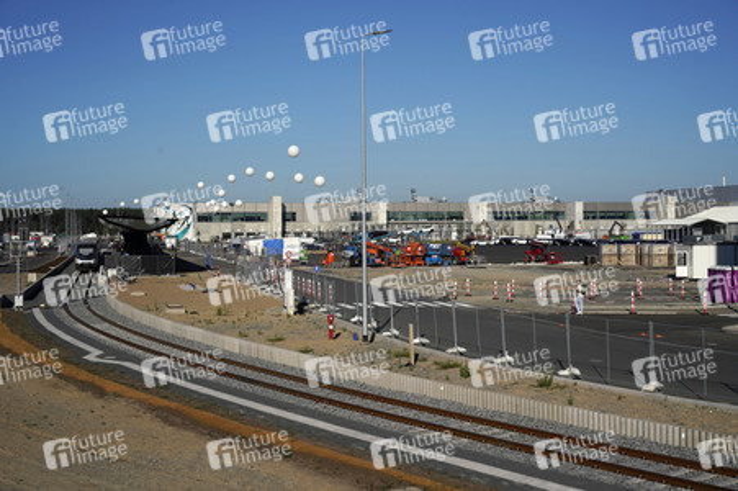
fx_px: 1045
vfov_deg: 26.4
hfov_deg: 38.9
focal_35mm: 51
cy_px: 246
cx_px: 369
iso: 100
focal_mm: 51
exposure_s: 1/800
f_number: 9
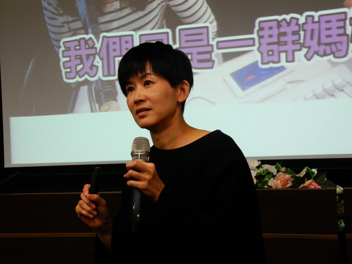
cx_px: 176
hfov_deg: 23.0
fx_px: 864
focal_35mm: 85
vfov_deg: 17.4
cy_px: 132
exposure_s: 1/40
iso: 400
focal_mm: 18.1
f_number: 4
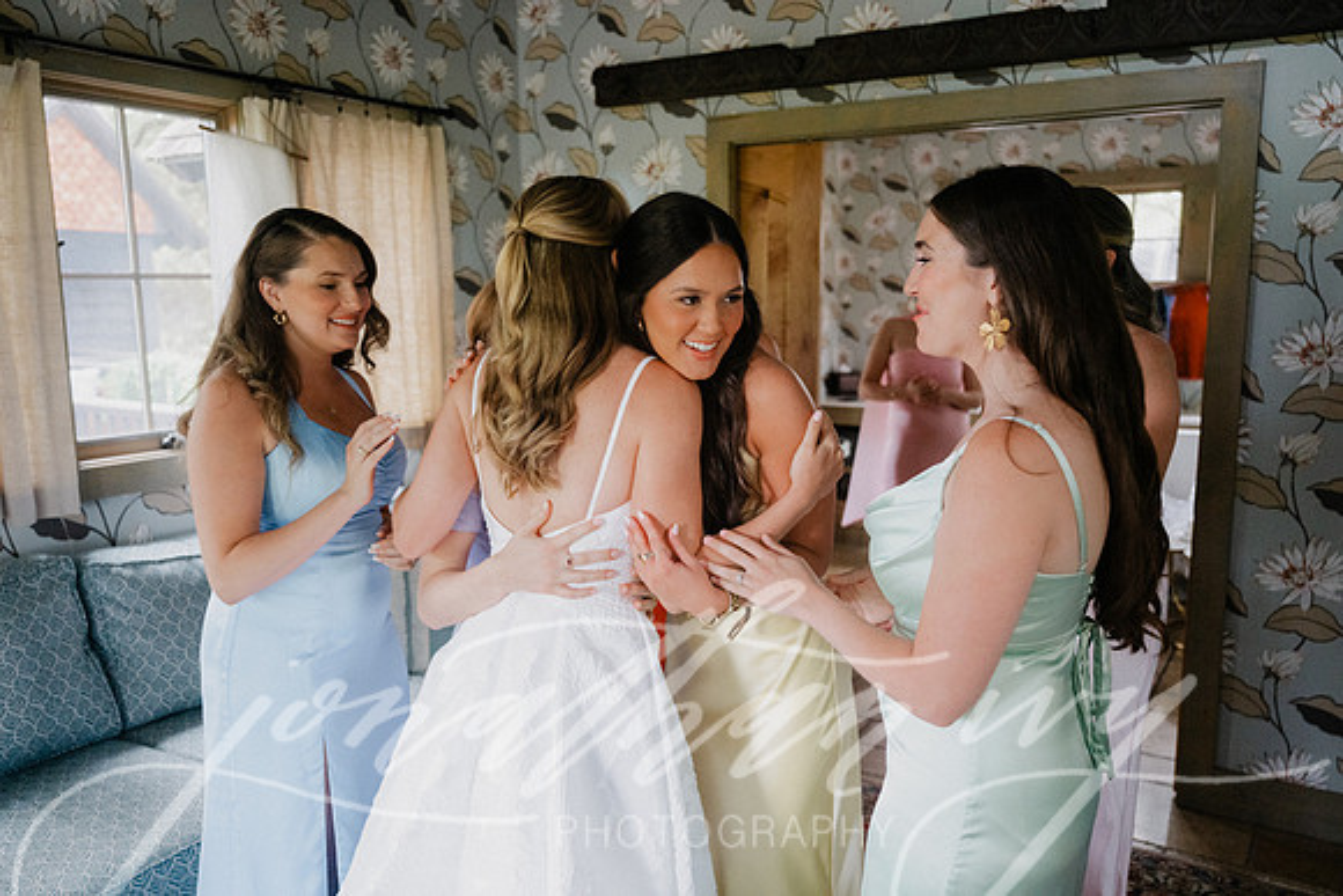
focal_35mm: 29
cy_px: 448
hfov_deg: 63.6
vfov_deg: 45.0
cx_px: 672
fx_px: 1082
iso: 2000
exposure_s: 1/200
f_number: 2.8
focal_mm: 29
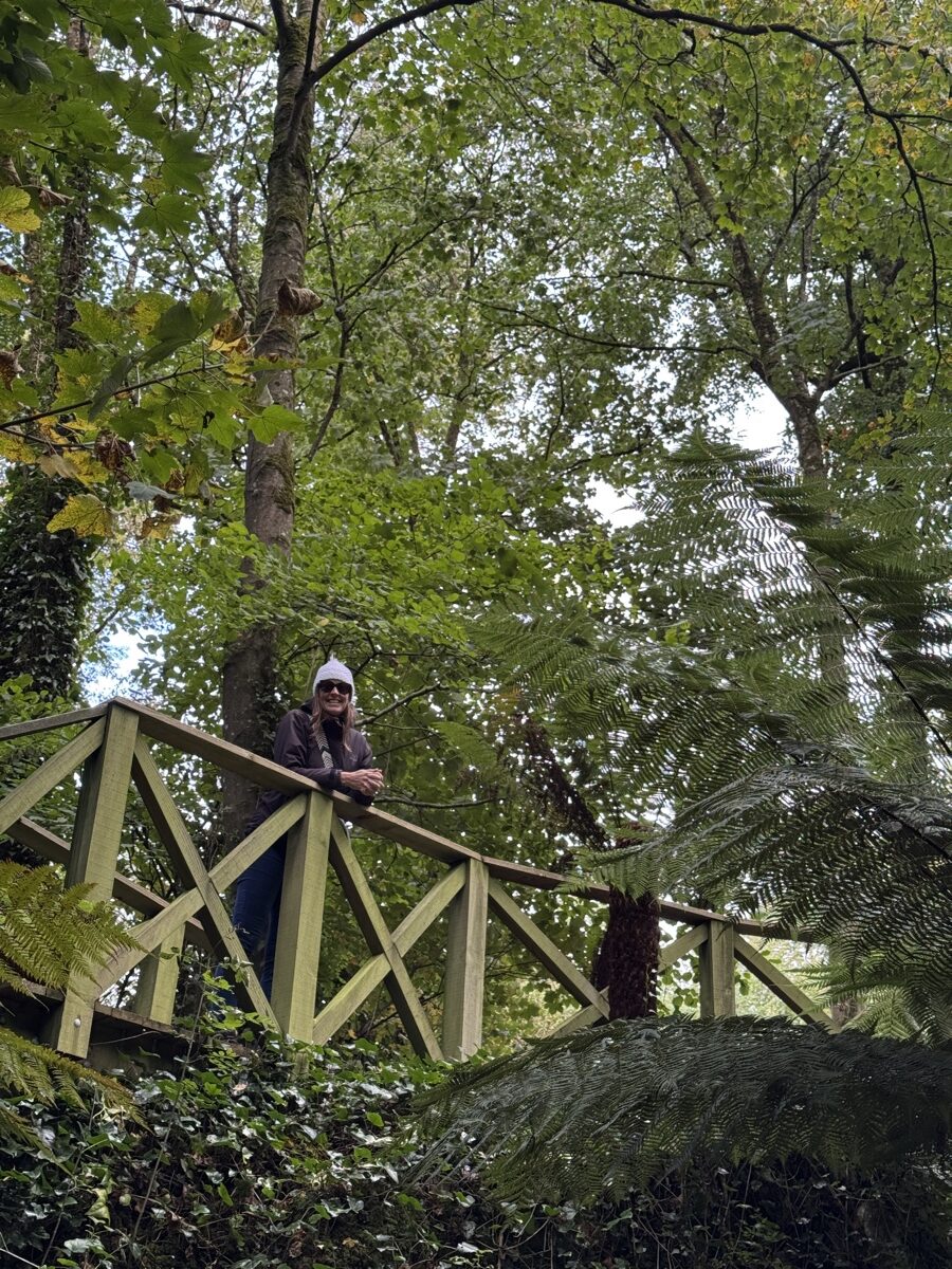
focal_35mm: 48
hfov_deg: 30.3
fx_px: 1760
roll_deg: -2.6
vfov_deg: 39.7
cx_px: 476
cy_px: 634
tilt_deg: +30.1
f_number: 1.78
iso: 80
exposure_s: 1/121
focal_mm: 6.76
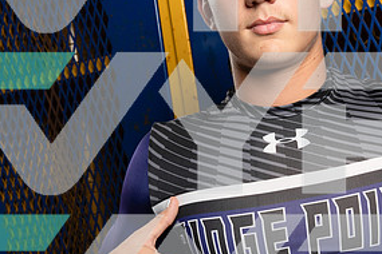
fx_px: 1125
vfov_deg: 12.9
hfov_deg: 19.2
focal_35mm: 106
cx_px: 276
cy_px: 124
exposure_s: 1/250
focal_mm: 52
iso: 125
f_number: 11
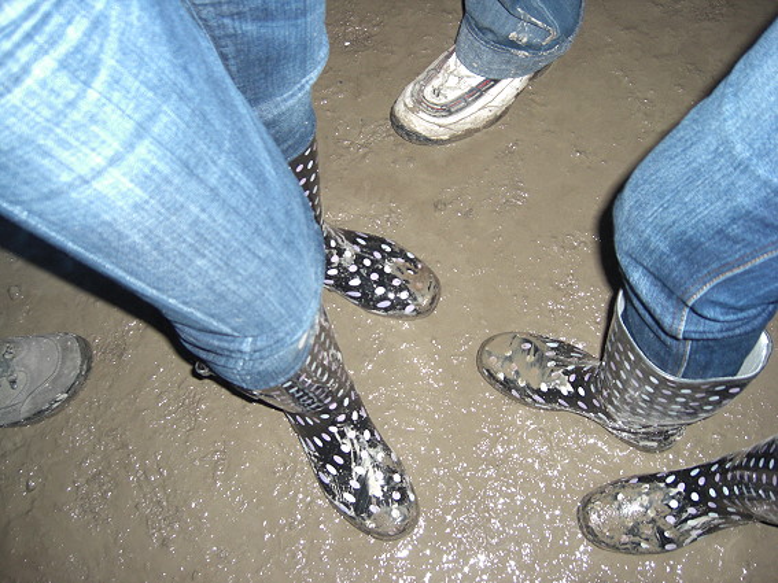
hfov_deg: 49.0
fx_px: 854
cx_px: 389
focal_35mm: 38
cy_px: 292
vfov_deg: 37.7
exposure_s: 1/60
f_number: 2.8
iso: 200
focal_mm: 7.9
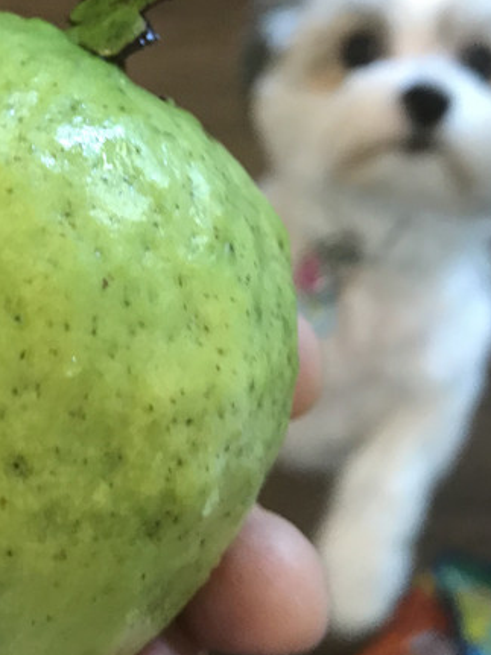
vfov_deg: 36.5
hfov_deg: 27.8
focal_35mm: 52
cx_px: 150
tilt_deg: -79.3
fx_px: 984
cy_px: 228
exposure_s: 1/12
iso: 100
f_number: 1.8
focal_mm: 3.99
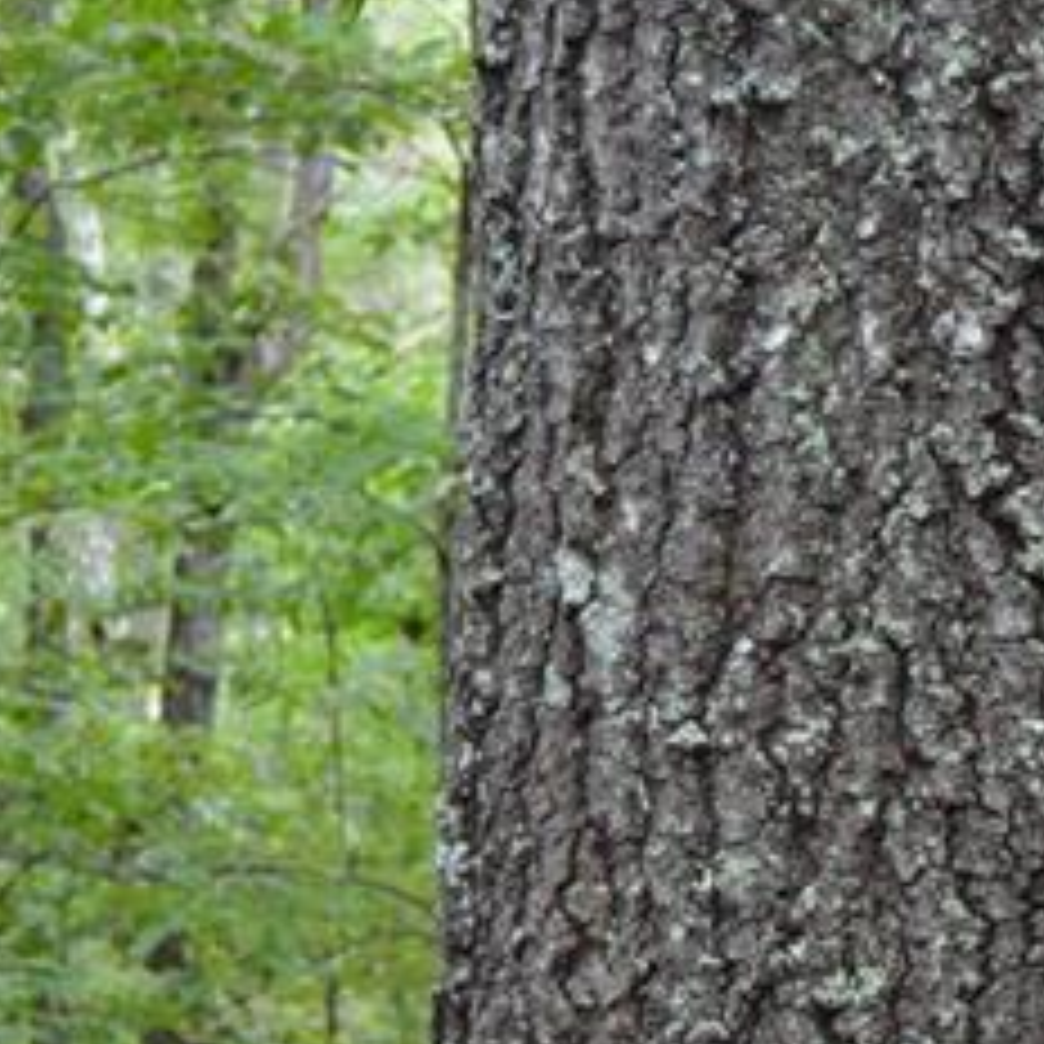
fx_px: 5030
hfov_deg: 11.8
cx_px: 968
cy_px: 1030
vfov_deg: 11.7
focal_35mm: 147
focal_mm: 35
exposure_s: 1/80
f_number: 4.5
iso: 400
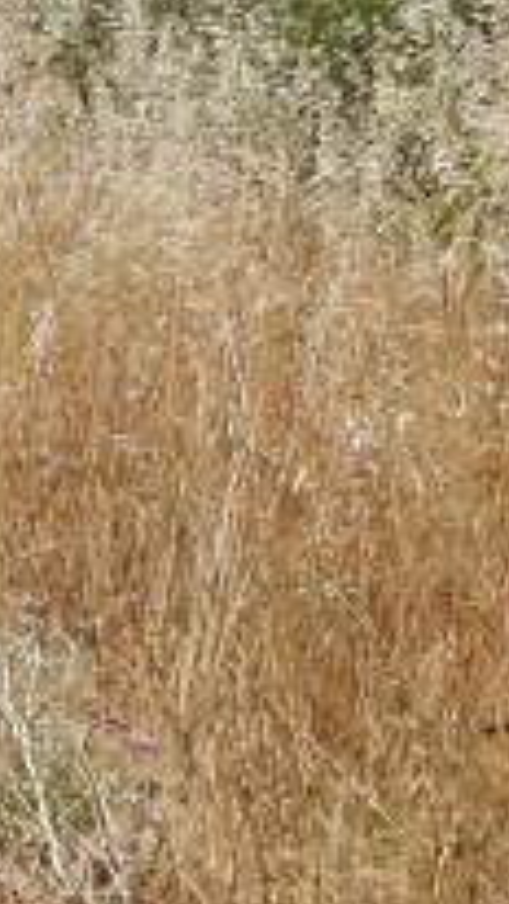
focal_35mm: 141
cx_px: -821
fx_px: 3380
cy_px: -250
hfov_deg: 7.8
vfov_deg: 14.6
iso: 64
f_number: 1.7
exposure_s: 1/1434
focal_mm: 3.92
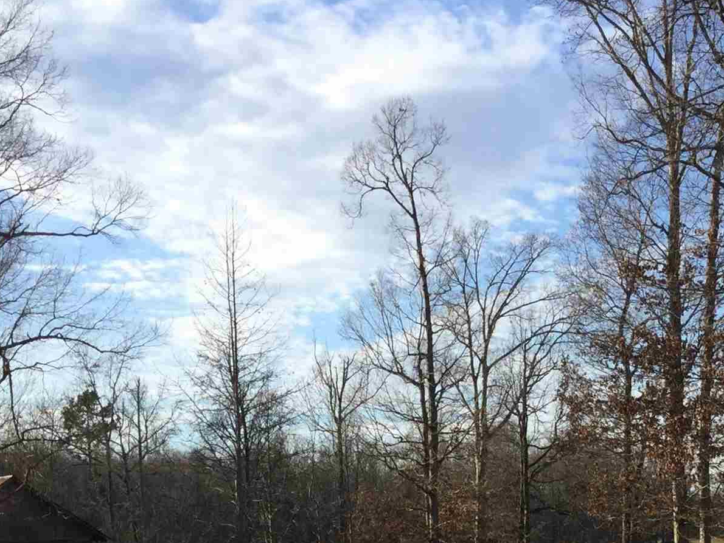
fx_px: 1674
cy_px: 677
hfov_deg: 24.0
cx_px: 579
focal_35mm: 80
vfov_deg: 17.5
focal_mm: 3.3
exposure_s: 1/947
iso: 25
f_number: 2.4
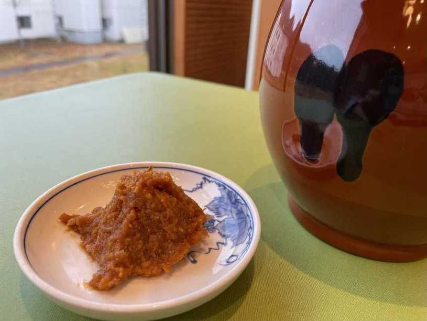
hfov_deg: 67.3
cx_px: 214
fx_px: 321
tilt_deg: -24.5
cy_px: 160
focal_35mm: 26
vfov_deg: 53.1
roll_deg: -2.8
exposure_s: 1/121
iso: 100
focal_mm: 4.2
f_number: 1.6
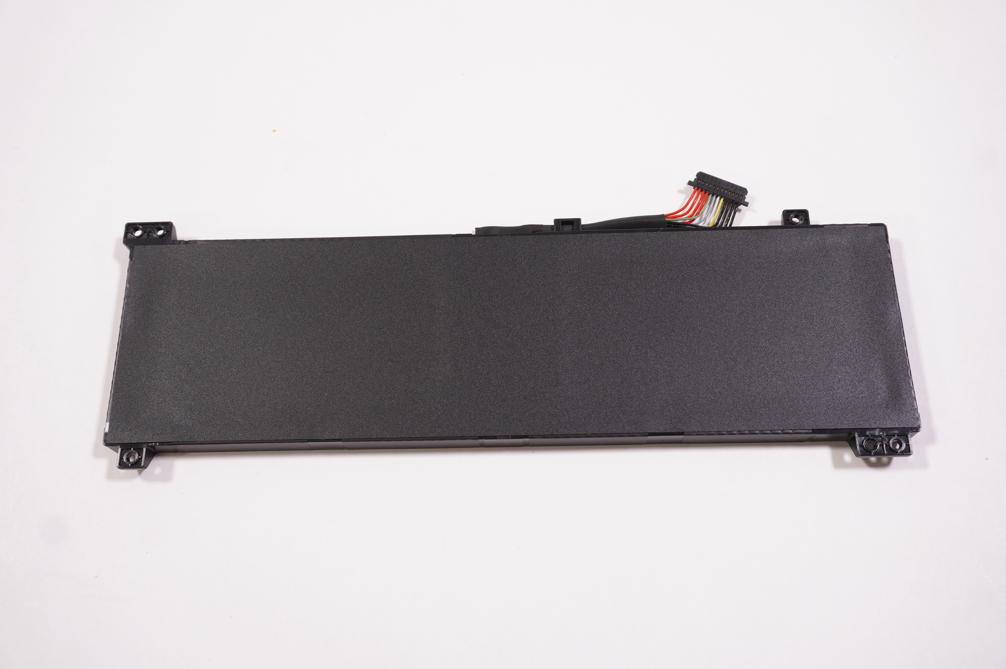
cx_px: 503
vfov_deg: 38.3
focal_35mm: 34
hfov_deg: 55.1
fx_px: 963
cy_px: 334
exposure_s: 1/160
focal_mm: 23
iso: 640
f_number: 5.6
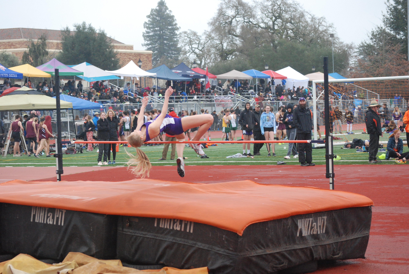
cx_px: 204
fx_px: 1228
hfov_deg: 18.9
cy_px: 137
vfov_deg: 12.7
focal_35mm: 108
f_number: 7.1
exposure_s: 1/800
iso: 1000
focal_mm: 72
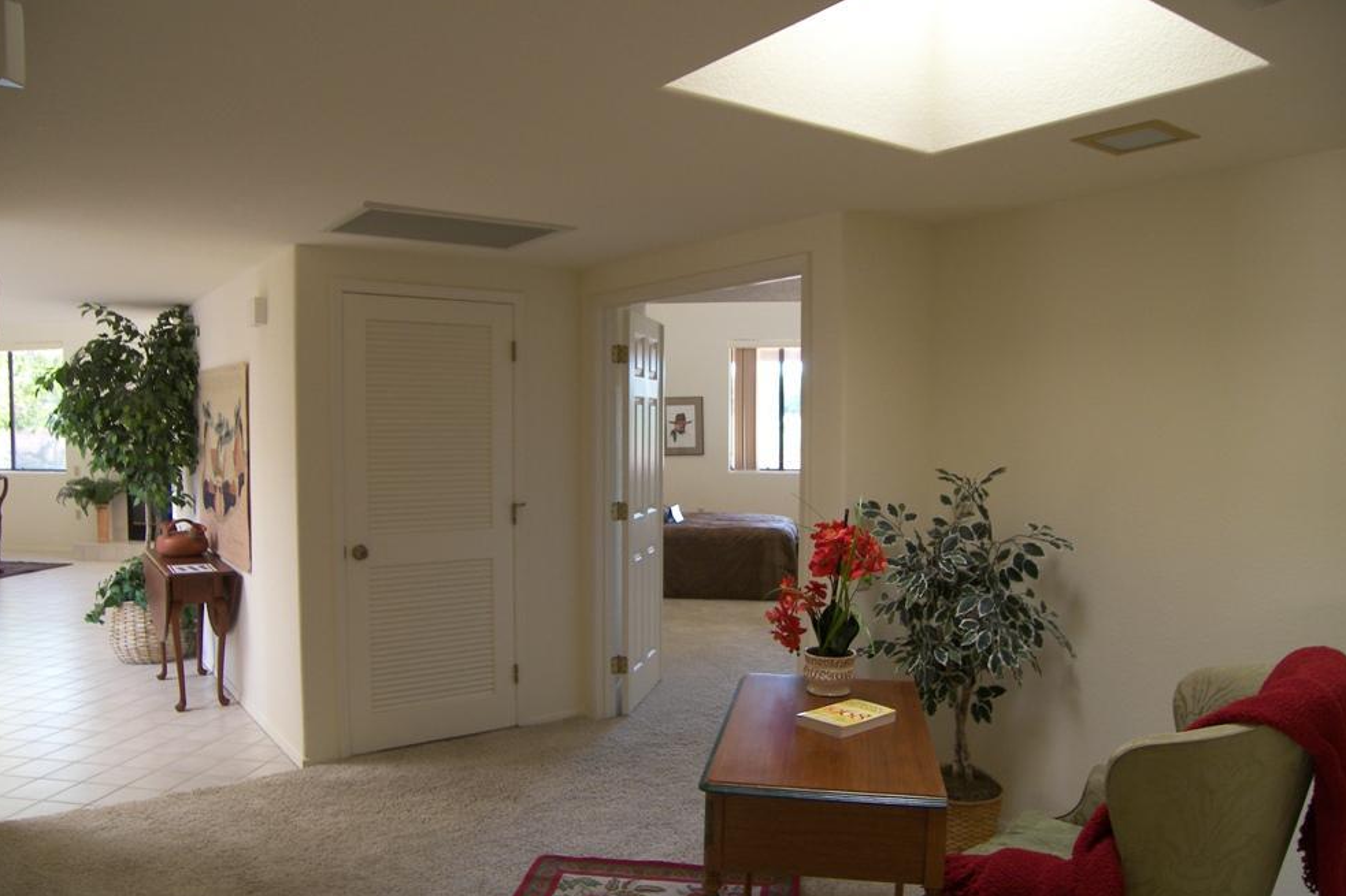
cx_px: 672
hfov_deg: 69.4
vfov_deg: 49.5
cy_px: 471
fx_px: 972
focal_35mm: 26
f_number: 2.8
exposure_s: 1/30
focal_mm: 5
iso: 80
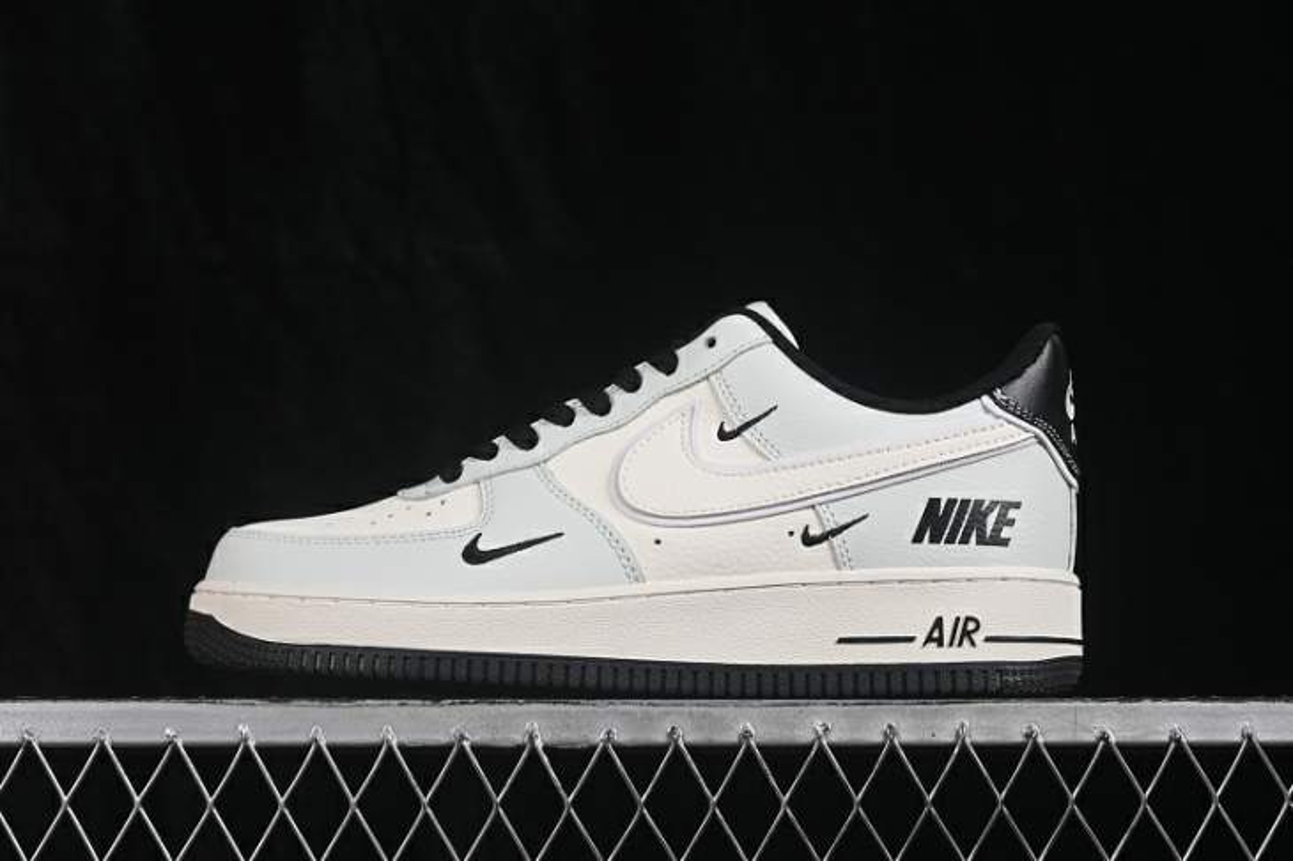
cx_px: 646
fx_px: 2692
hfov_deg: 27.0
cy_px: 430
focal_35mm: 75
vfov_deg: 18.2
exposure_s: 1/80
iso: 160
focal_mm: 50
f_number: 8
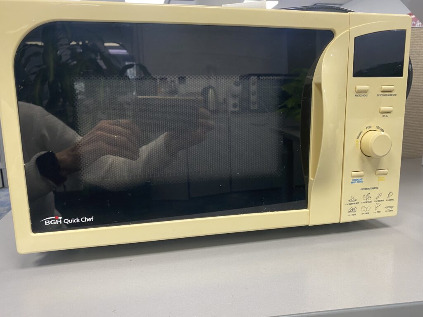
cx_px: 212
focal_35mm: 26
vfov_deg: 53.1
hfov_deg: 67.3
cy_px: 158
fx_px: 318
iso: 100
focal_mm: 4.25
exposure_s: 1/50
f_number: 1.8
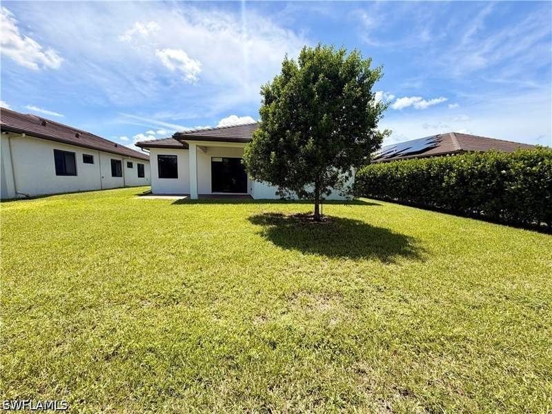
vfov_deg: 85.7
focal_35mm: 14
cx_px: 276
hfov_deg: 102.1
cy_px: 207
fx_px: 223
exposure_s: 1/779
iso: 20
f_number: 2.2
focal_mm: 2.22
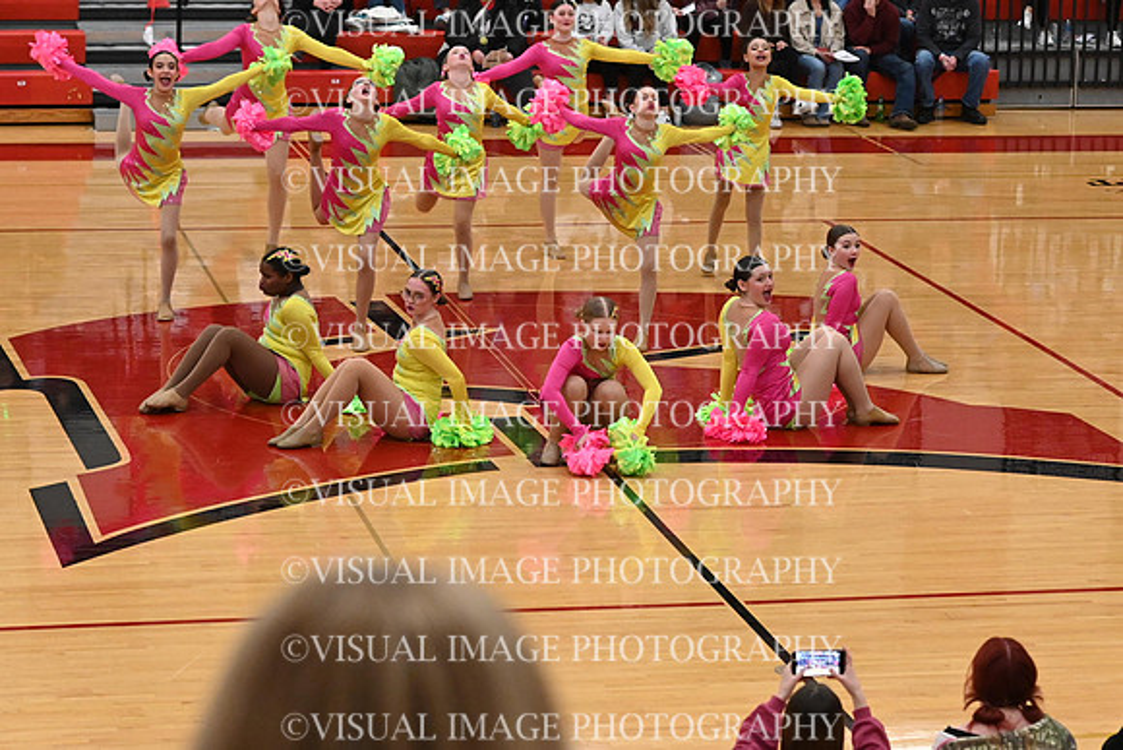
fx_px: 3276
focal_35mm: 105
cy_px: 375
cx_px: 562
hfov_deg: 19.5
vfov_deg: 13.0
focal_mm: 70
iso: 6400
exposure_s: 1/400
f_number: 4
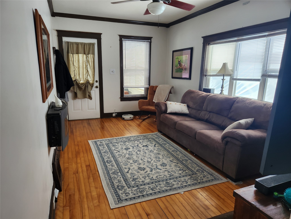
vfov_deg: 58.9
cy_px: 110
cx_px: 146
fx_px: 193
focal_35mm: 23
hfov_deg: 73.9
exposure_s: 1/180
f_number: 1.8
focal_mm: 5.4
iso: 125
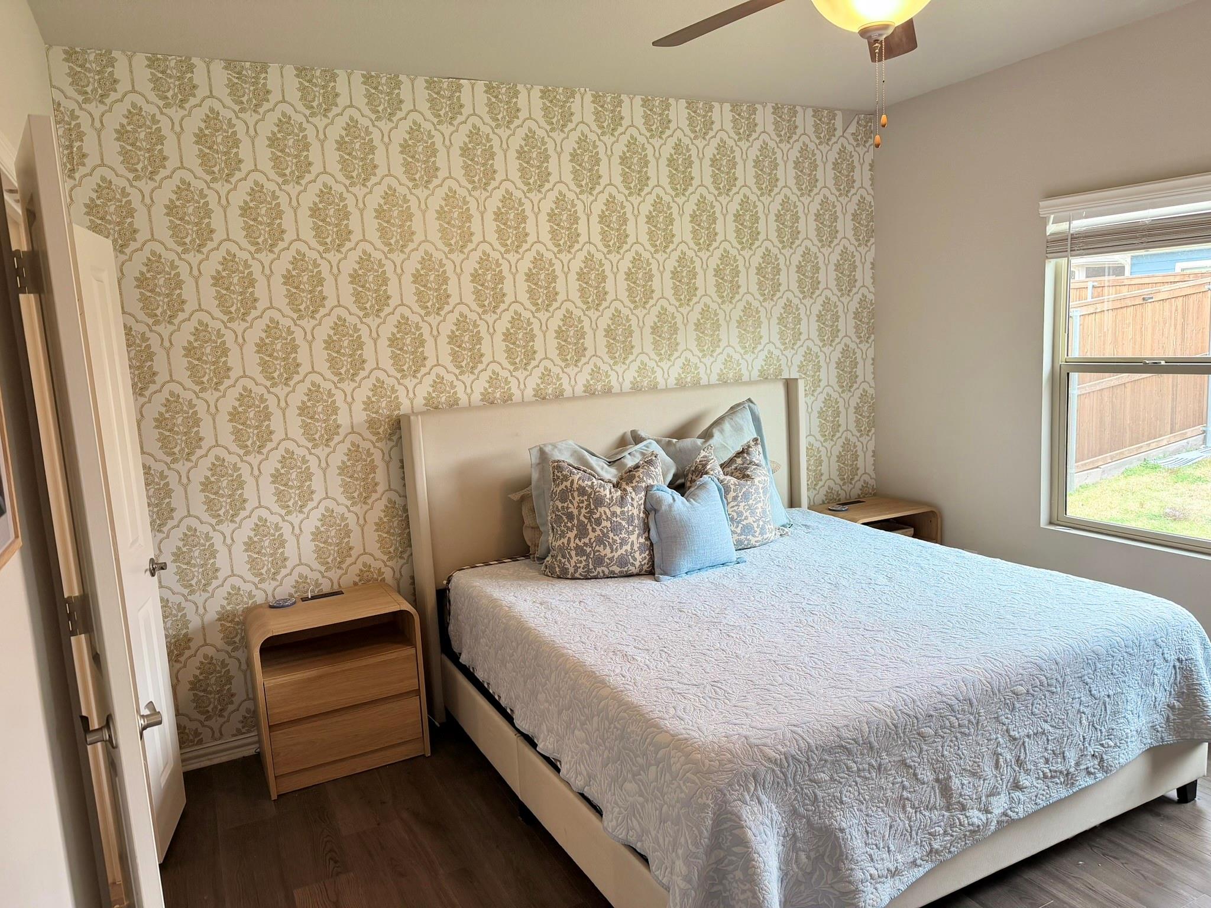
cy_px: 454
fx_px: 840
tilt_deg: -8.4
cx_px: 606
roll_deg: +3.2
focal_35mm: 24
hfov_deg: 71.6
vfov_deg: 56.8
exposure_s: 1/120
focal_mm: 6.76
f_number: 1.78
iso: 160
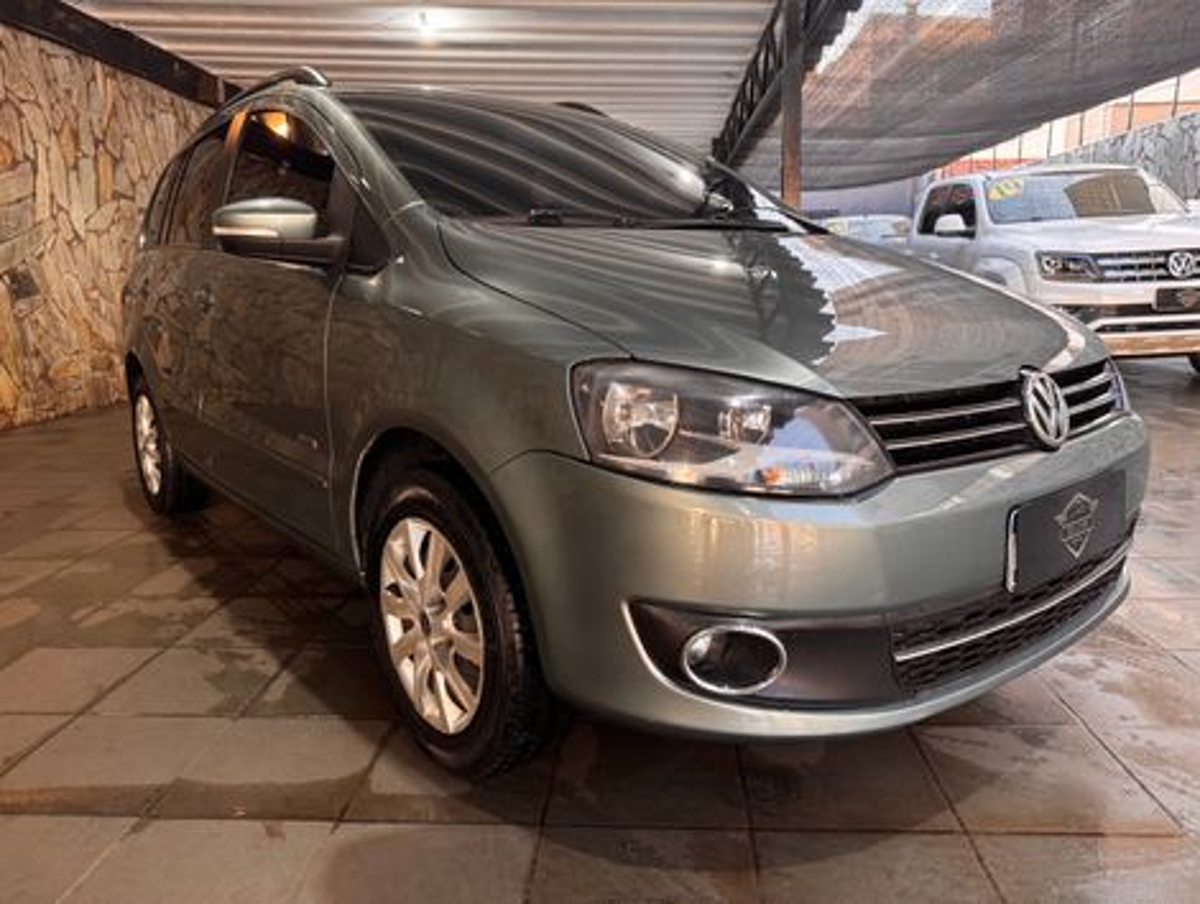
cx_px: 600
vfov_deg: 56.9
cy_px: 452
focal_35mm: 24
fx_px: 833
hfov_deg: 71.5
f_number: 1.78
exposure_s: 1/60
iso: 250
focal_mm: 6.76
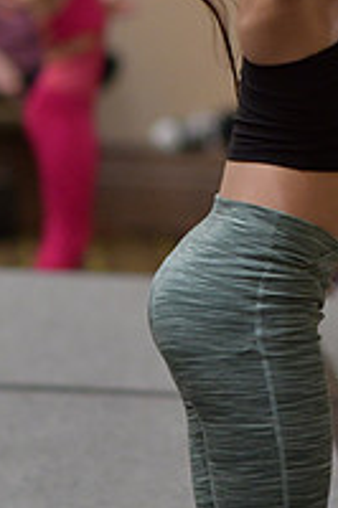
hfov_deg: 3.7
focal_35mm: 369
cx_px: 301
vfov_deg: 5.6
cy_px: 216
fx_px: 5205
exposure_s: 1/800
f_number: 2
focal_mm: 85
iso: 1250
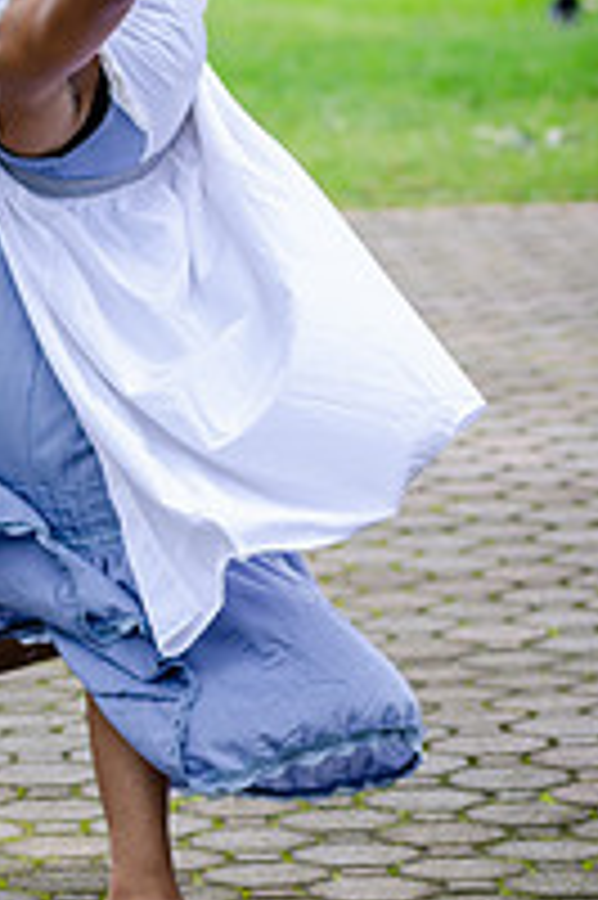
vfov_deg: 6.4
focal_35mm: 320
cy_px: 432
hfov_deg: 4.3
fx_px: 7987
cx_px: 49
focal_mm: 95
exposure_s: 1/640
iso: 400
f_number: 4
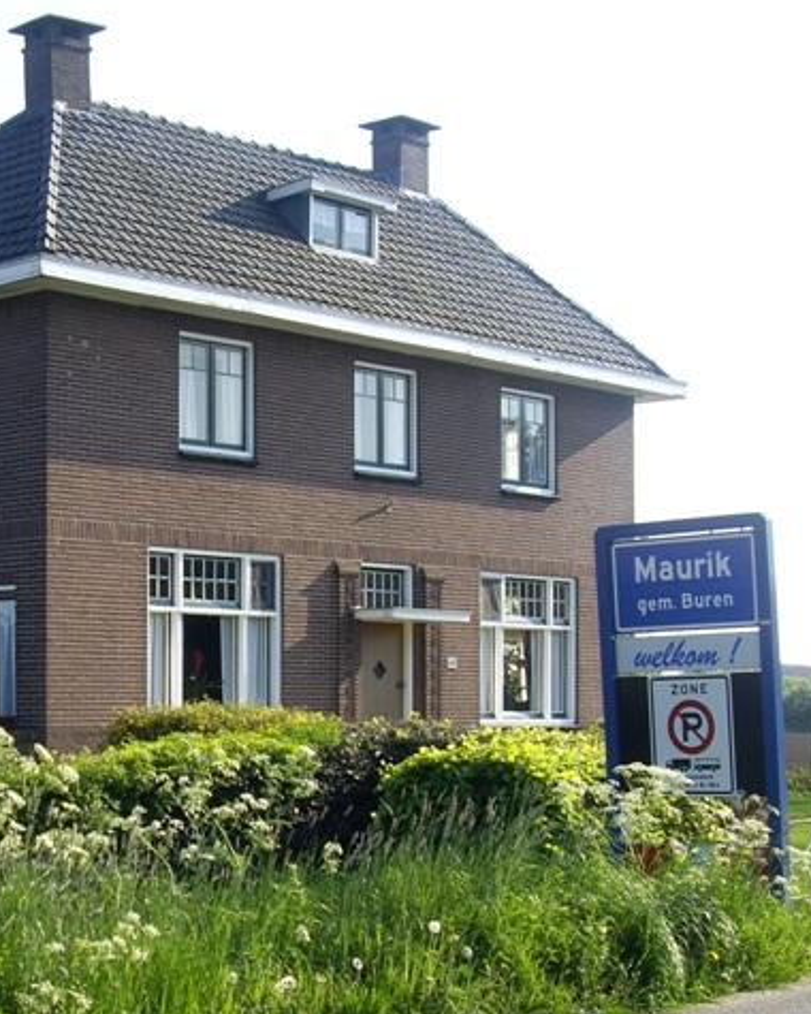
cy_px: 506
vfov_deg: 37.3
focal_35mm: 50
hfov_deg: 30.0
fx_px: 1500
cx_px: 256
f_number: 8
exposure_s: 1/50
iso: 64
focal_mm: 7.9
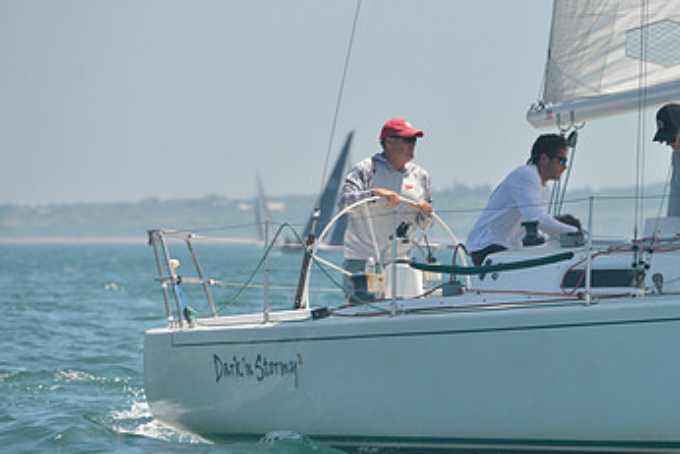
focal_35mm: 436
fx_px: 8239
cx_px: 564
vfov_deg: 3.2
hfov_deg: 4.7
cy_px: 262
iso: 280
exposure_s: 1/1000
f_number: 6.3
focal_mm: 260
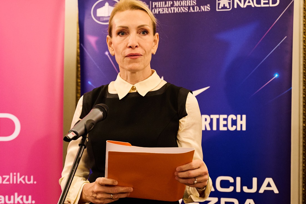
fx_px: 680
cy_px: 124
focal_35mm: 80
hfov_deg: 25.2
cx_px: 96
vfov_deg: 17.0
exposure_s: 1/200
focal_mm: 54
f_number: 3.2
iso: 3200
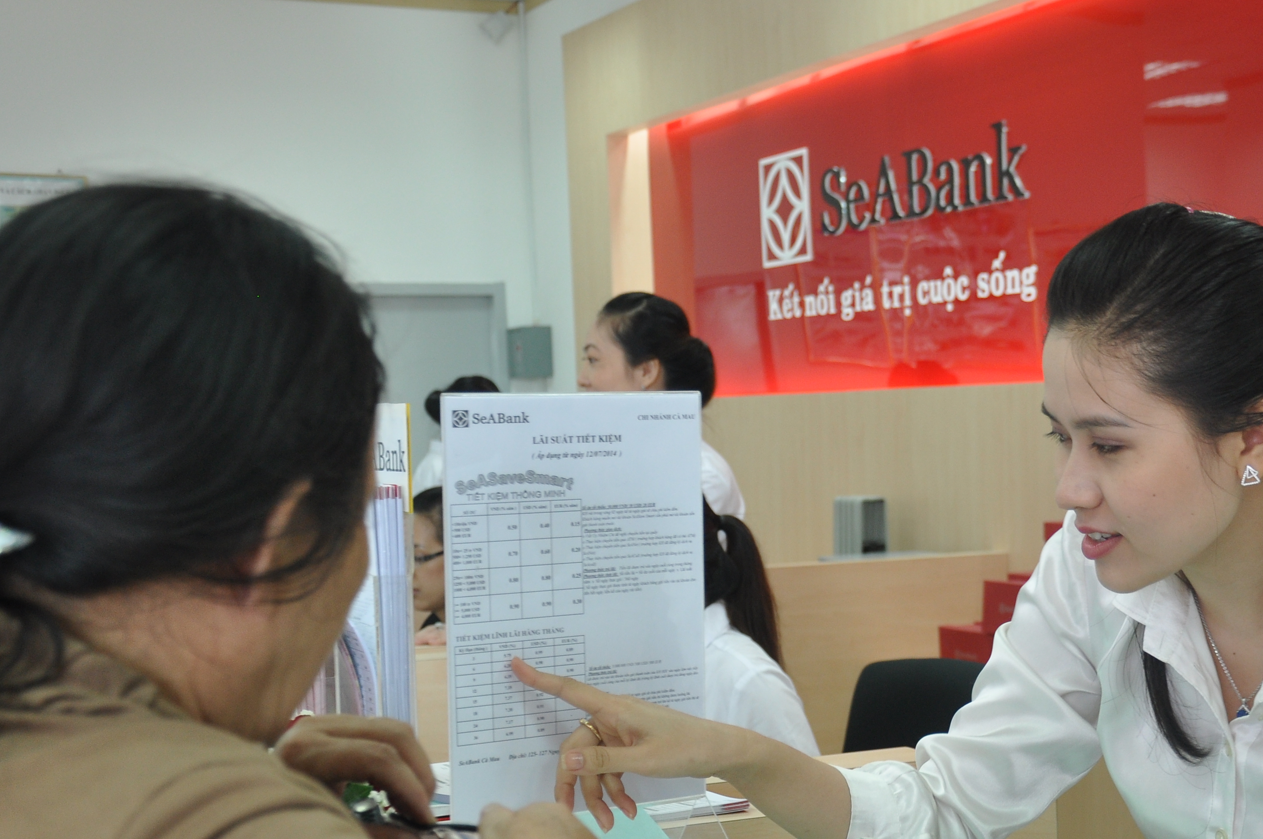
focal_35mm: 67
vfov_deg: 20.2
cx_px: 835
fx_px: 2348
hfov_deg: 29.9
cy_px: 563
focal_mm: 30
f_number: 4.2
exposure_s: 1/40
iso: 500
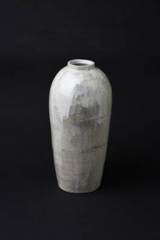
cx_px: 80
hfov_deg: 16.1
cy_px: 120
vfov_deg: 23.9
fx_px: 566
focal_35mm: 85
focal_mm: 85
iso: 100
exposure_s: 1/160
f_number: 14
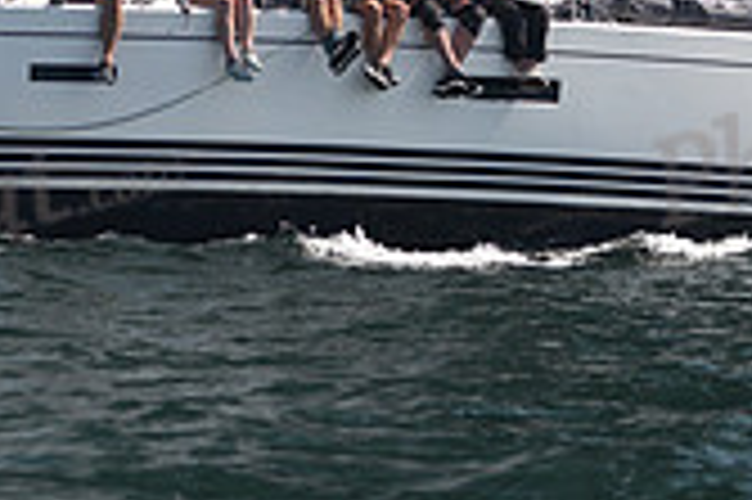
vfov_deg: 5.6
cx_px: 423
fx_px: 5071
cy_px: -61
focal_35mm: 243
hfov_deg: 8.5
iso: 250
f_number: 2.8
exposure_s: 1/2500
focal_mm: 70
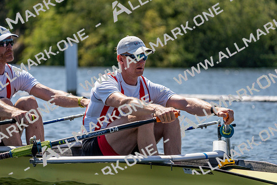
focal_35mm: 225
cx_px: 138
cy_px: 92
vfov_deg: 6.1
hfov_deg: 9.1
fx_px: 1732
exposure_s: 1/2000
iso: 250
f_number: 5.6
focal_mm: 225
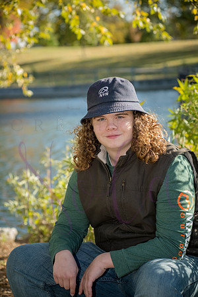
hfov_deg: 17.1
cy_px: 148
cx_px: 99
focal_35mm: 80
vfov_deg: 25.4
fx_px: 660
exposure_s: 1/800
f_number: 5
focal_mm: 80
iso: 640
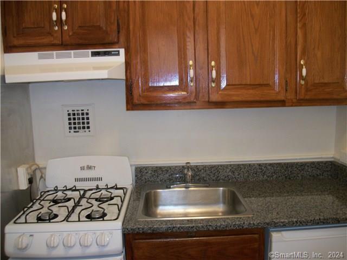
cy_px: 130
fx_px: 321
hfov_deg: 56.8
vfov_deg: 44.2
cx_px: 174
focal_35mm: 32
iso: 160
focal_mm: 5.7
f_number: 2.9
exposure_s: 1/30
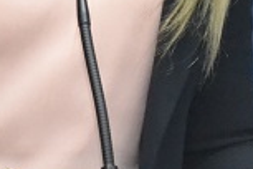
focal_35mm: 416
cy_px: -175
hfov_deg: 4.9
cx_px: -116
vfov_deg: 3.3
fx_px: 2923
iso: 3200
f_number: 5.3
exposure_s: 1/60
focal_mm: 46
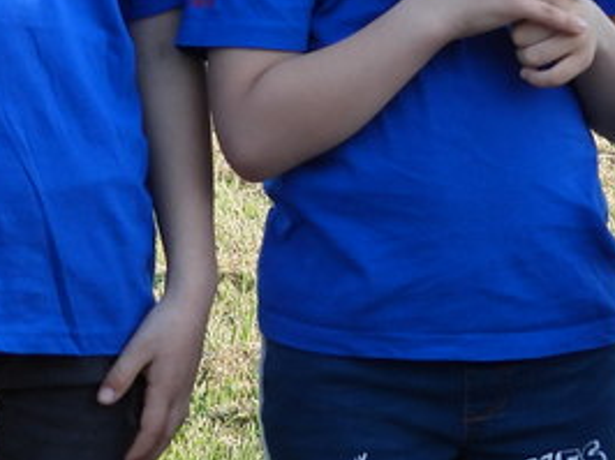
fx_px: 6408
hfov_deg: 5.5
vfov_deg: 4.1
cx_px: 430
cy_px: -69
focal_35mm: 361
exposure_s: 1/100
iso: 100
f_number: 3.5
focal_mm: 14.4
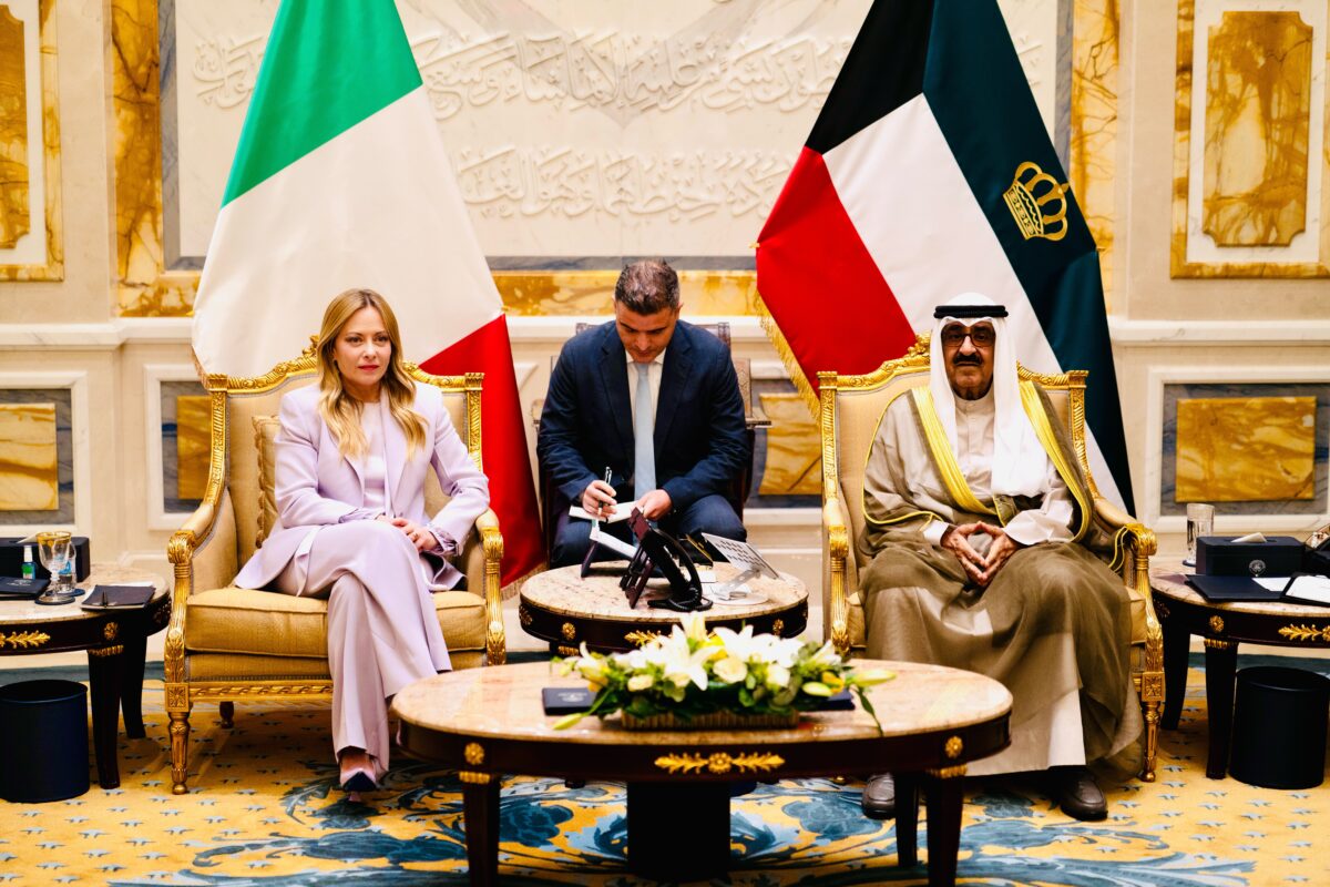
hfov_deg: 30.5
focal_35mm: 66
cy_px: 444
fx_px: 2438
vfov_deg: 20.6
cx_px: 665
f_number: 2
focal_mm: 66
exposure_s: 1/160
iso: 640
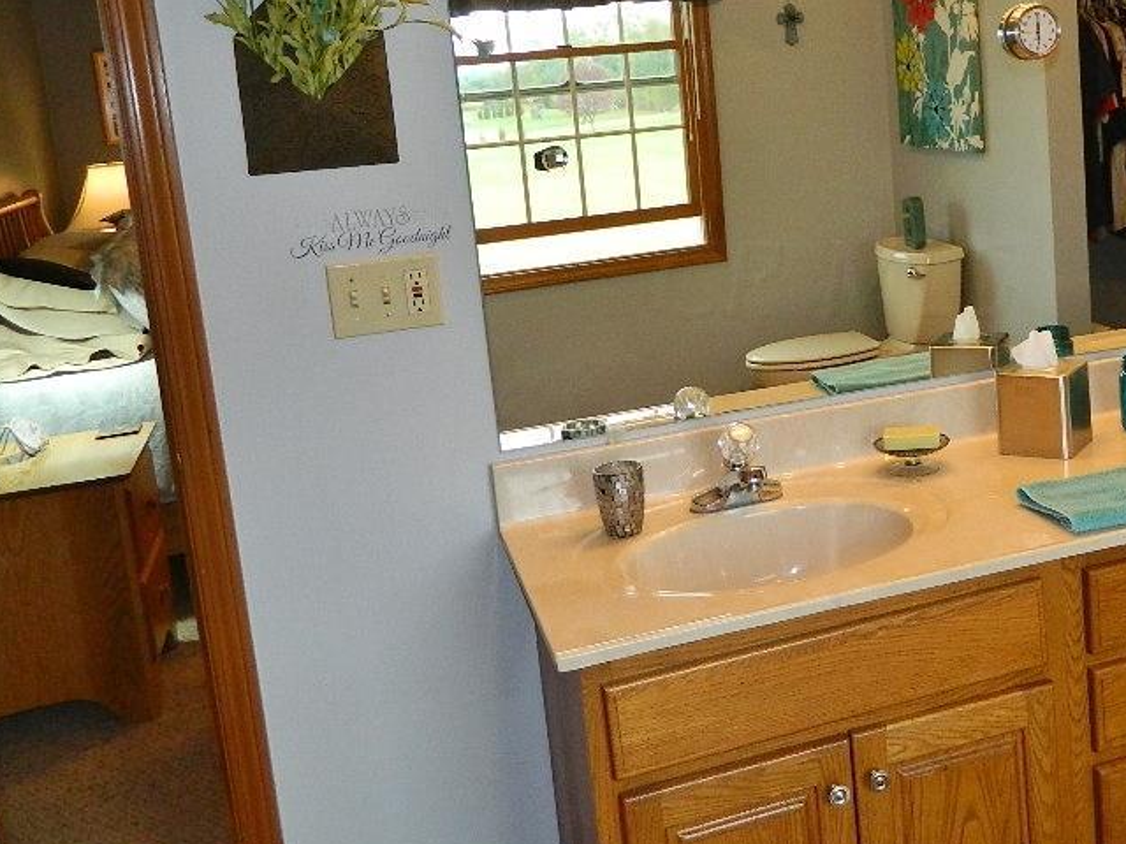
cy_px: 278
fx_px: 1301
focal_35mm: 40
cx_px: 834
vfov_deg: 35.6
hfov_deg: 45.3
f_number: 3.1
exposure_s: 1/30
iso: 200
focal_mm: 4.5
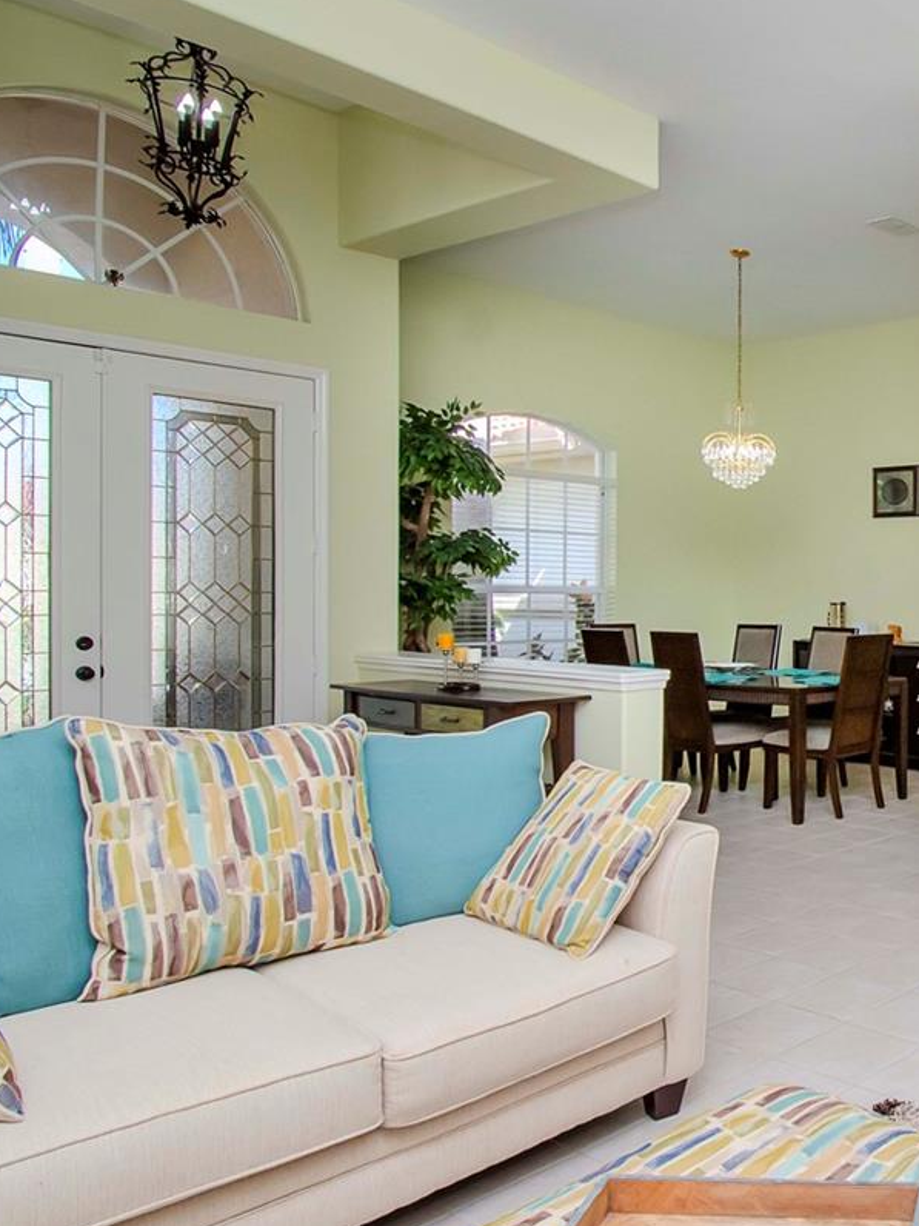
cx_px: 1013
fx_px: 1027
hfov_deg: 39.4
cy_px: 613
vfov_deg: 61.7
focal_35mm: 29
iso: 800
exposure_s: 1/160
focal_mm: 10
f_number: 9
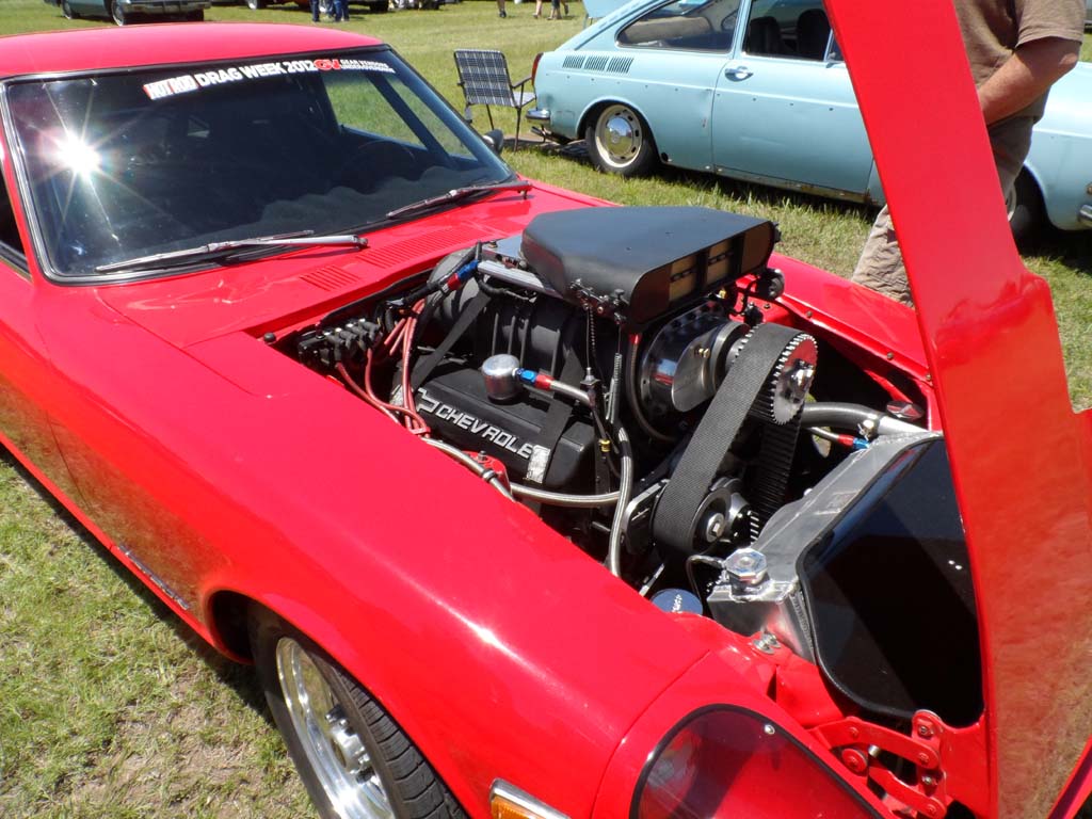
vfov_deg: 56.8
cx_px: 546
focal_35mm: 24
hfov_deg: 71.6
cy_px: 410
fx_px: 757
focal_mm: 4
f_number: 4.5
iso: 80
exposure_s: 1/500
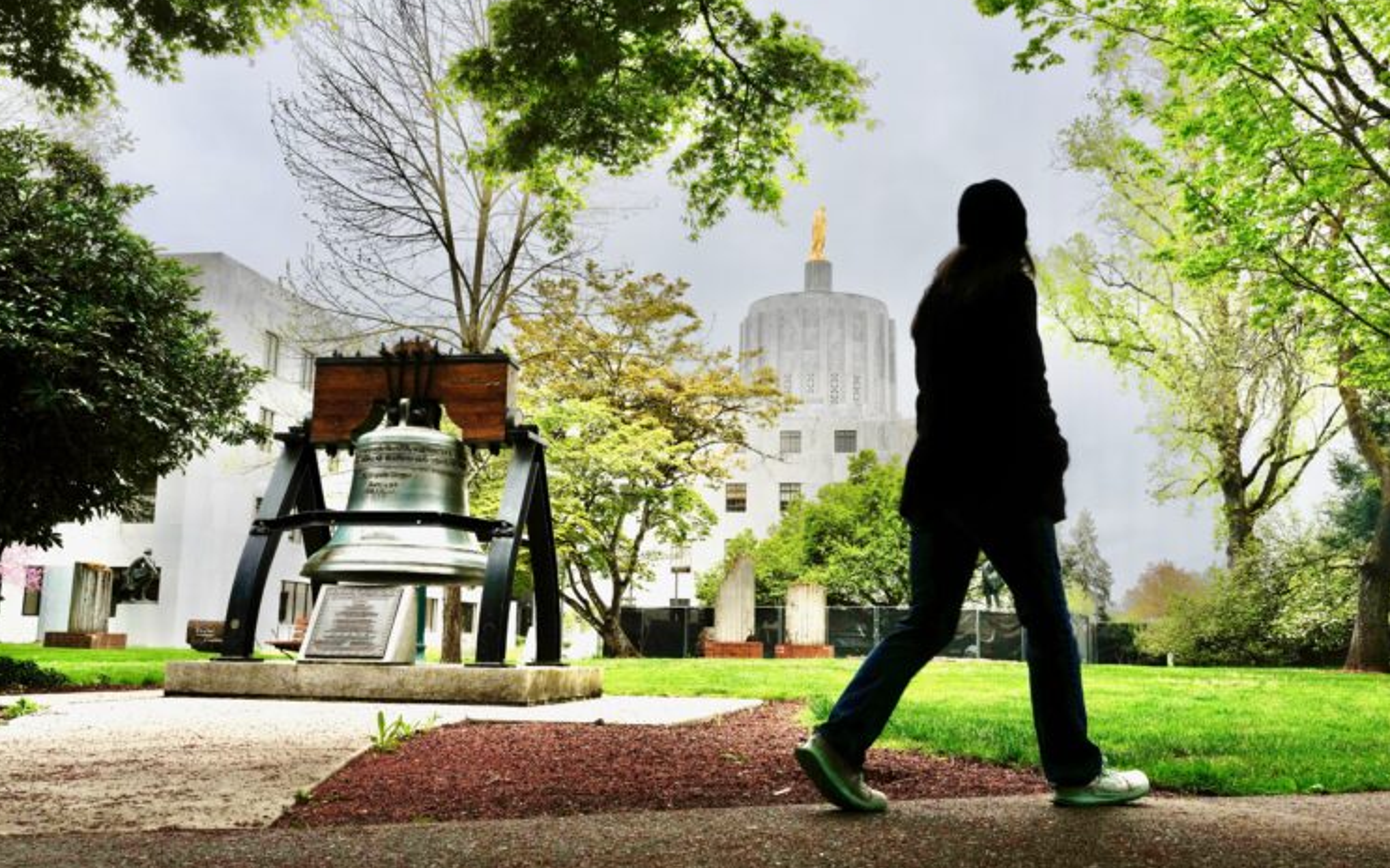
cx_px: 692
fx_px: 1326
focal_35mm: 35
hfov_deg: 55.3
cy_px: 438
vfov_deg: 36.3
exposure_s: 1/250
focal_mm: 34
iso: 500
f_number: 11
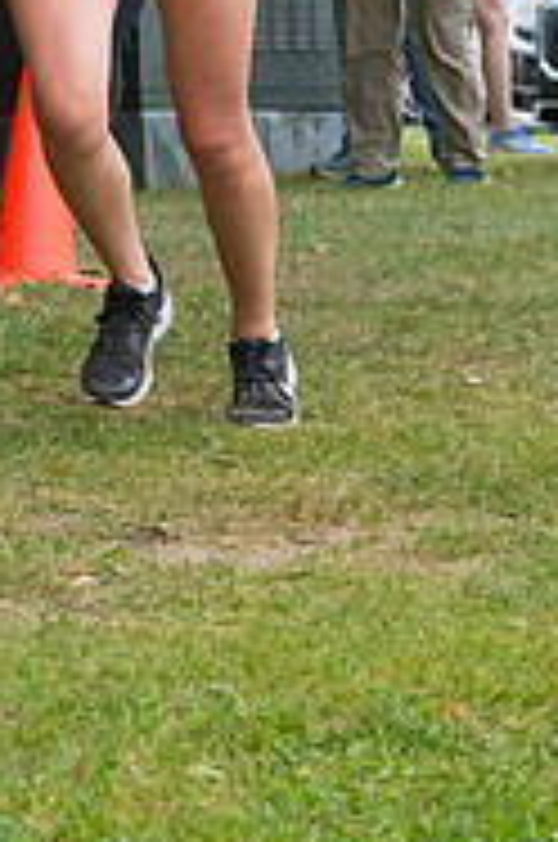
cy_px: -59
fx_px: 5227
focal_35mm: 224
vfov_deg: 9.1
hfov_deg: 6.1
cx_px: 83
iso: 2000
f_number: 5.6
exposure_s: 1/1250
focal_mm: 62
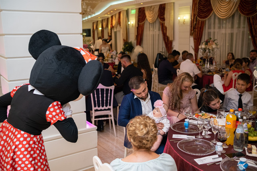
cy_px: 86
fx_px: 250
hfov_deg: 54.4
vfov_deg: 37.9
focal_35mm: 35
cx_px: 128
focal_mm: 23
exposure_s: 1/125
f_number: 2
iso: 800
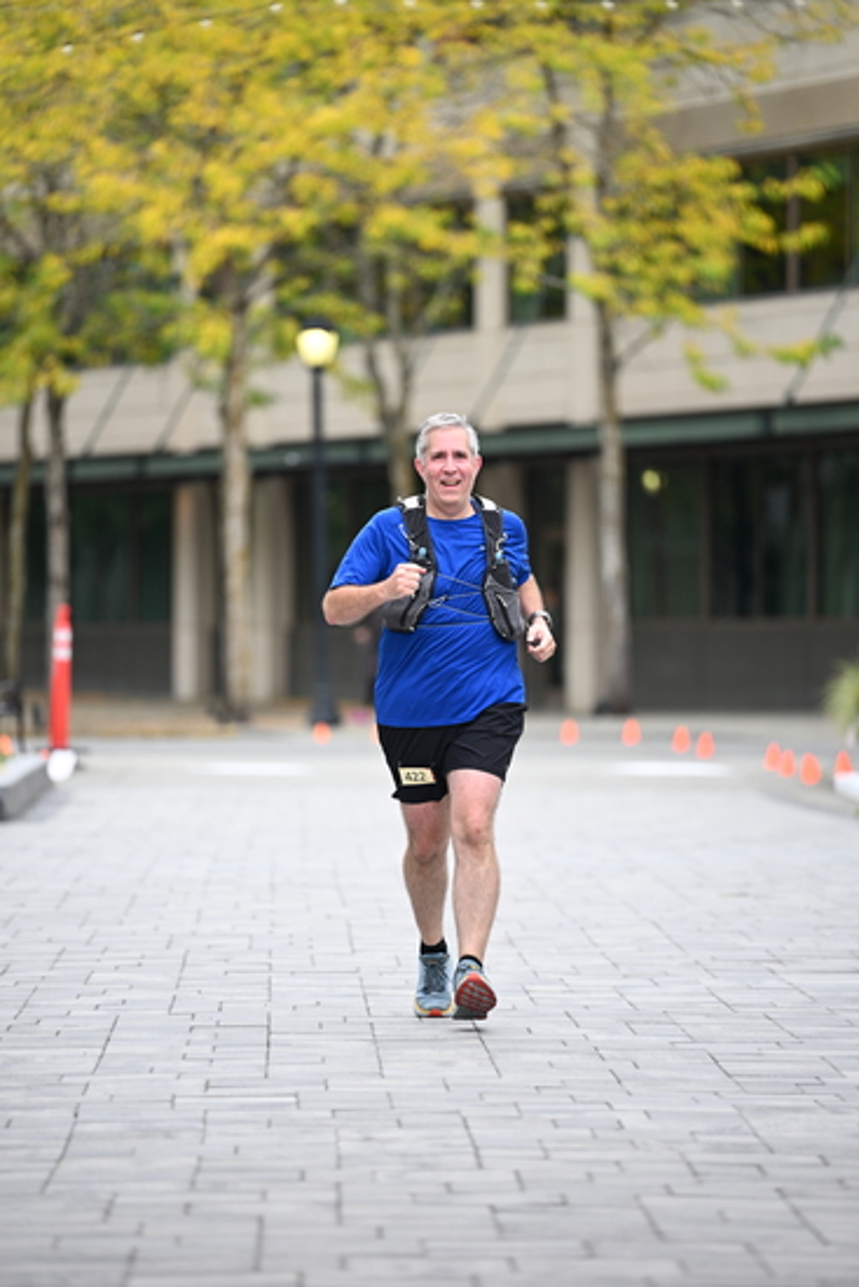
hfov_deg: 7.2
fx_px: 6796
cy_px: 644
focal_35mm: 190
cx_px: 430
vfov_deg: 10.8
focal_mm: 190
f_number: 2.8
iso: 400
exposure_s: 1/1000
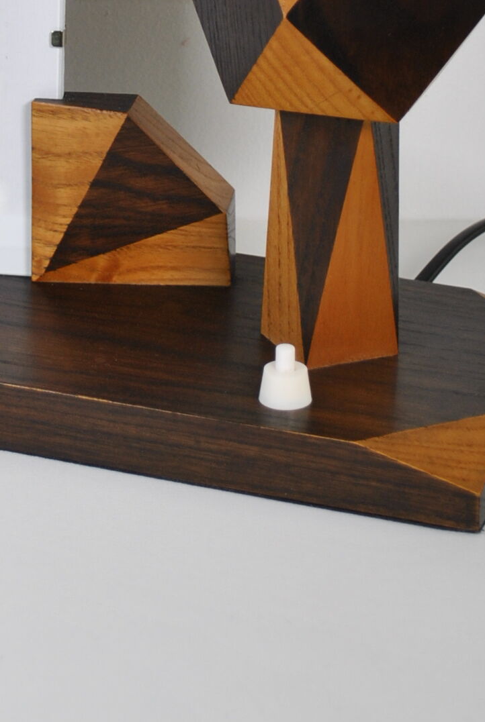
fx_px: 2843
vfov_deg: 14.3
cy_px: 37
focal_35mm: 141
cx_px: 73
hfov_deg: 9.7
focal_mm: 35
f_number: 5
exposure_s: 1/200
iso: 200
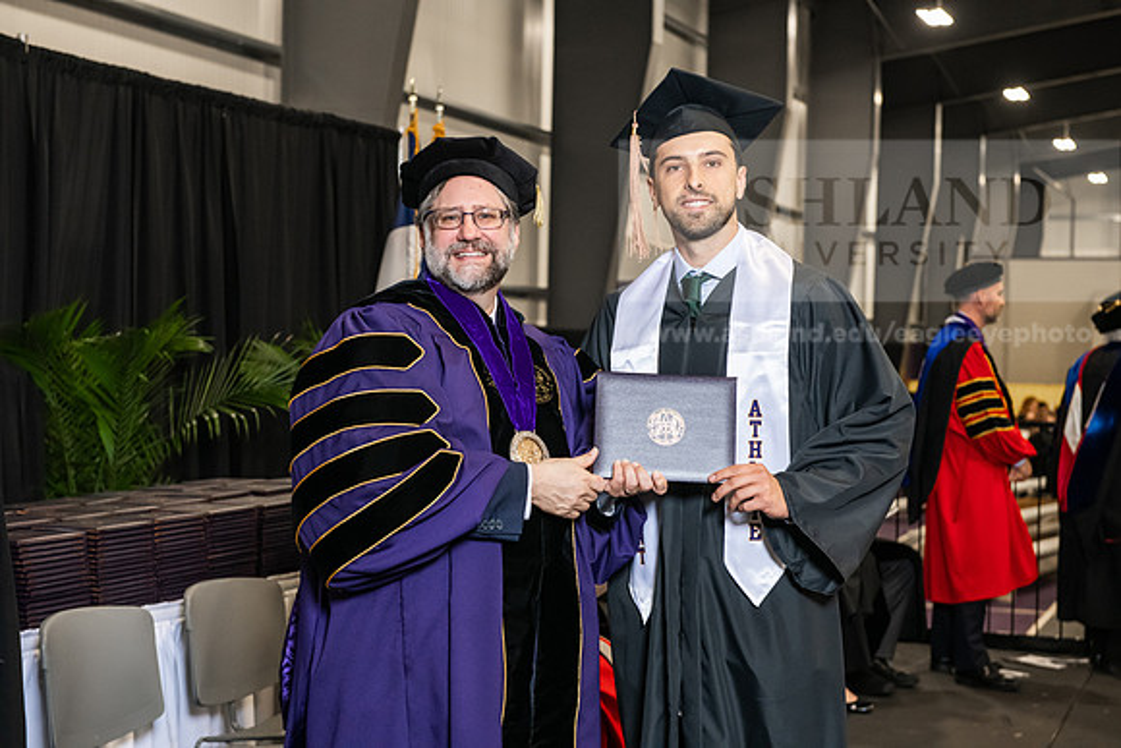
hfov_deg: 32.4
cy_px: 374
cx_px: 560
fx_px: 1931
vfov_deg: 21.9
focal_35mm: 62
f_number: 5
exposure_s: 1/200
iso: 2500
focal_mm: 62
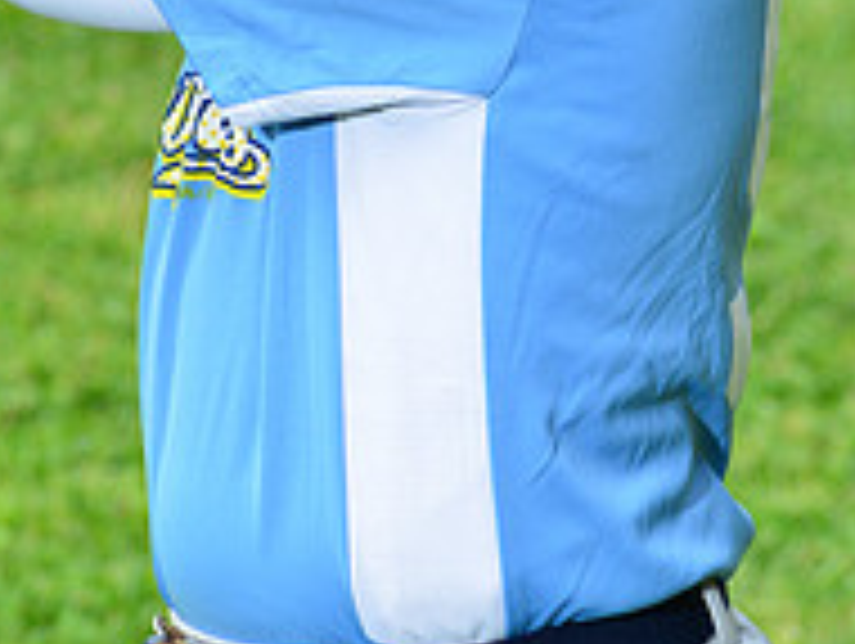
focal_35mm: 425
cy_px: -410
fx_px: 10511
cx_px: 412
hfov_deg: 4.7
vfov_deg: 3.5
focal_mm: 145
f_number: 10
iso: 200
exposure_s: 1/200
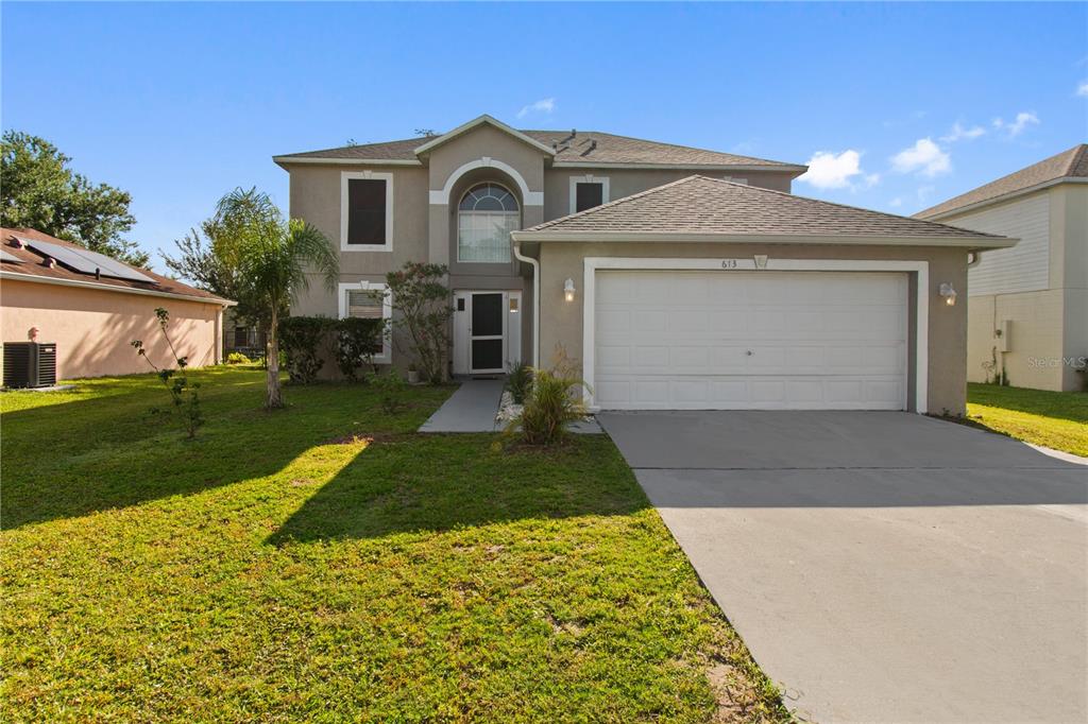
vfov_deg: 63.2
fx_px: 589
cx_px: 544
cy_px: 362
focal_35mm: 20
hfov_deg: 85.4
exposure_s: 1/30
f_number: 10
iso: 100
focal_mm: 13
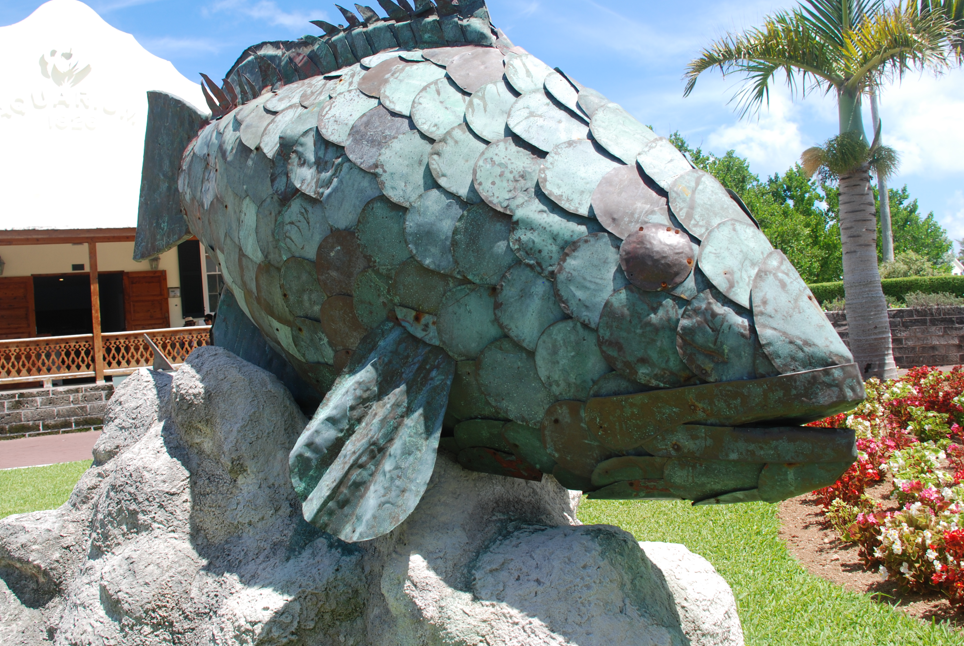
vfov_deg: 39.0
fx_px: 912
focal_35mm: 34
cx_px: 444
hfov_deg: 55.7
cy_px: 294
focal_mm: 20
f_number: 6.3
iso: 100
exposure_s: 1/160
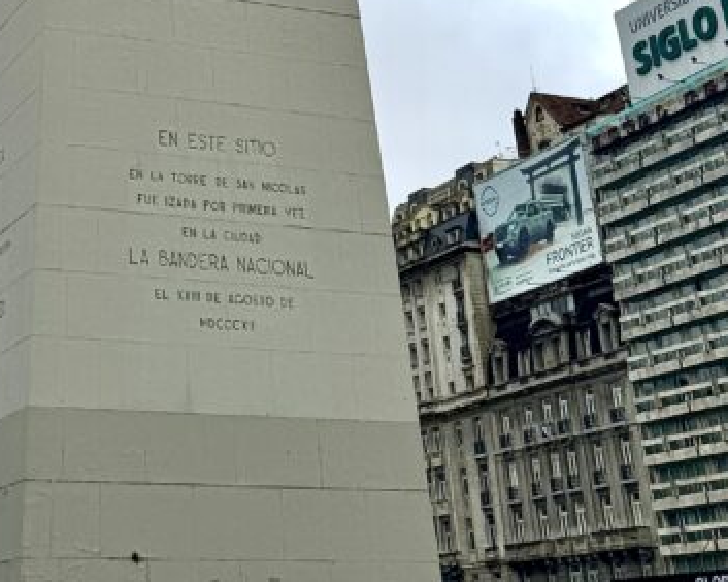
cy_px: -326
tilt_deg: +34.0
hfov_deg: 27.3
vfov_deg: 19.2
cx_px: 134
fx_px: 1464
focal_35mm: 68
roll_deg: +0.1
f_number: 1.78
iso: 80
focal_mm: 6.86
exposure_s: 1/6410
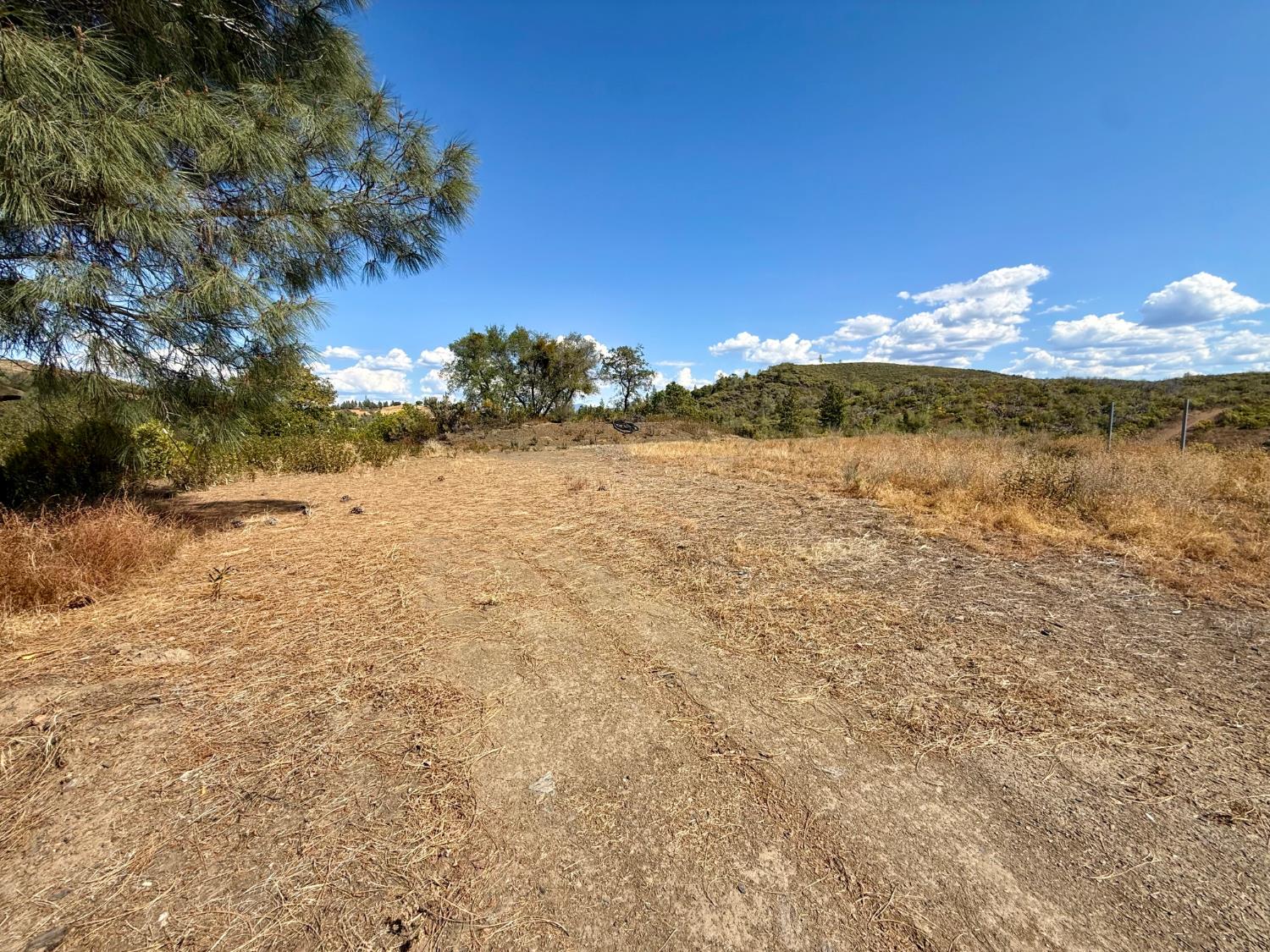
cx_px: 635
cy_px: 476
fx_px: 514
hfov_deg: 102.1
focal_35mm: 14
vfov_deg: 85.7
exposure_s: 1/686
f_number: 2.2
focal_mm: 2.22
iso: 20
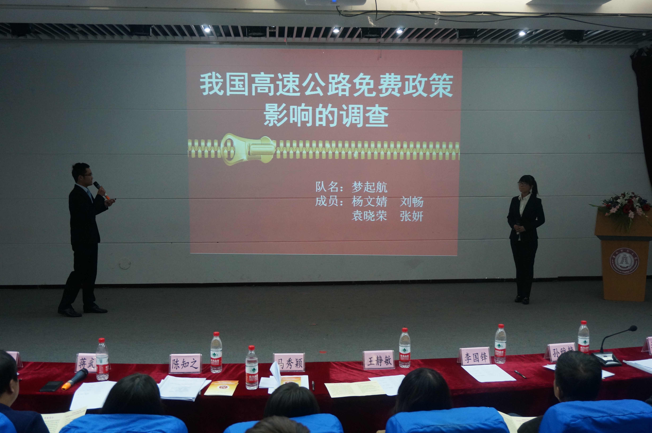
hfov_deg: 51.3
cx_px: 326
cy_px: 216
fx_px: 678
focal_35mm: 38
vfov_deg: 35.4
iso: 1000
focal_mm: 25
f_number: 4.5
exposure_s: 1/60
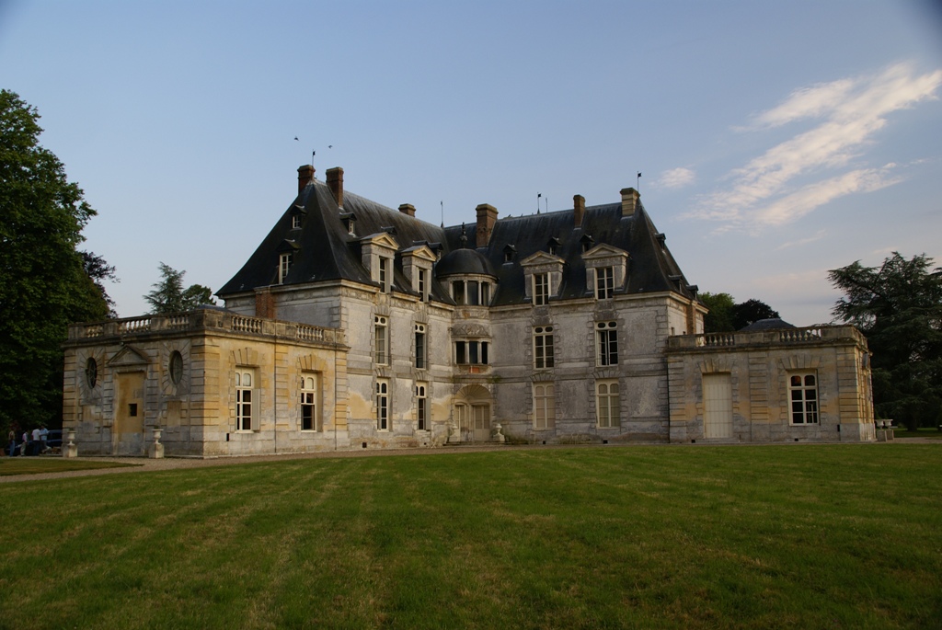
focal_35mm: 33
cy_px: 315
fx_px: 864
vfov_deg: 40.1
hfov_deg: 57.2
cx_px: 471
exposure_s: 1/50
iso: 100
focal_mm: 22
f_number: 5.6
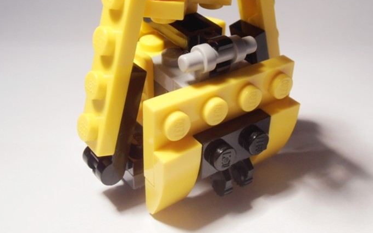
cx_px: 198
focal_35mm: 52
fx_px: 528
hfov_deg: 38.9
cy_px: 64
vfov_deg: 24.6
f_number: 3.9
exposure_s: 1/80
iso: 80
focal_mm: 6.61
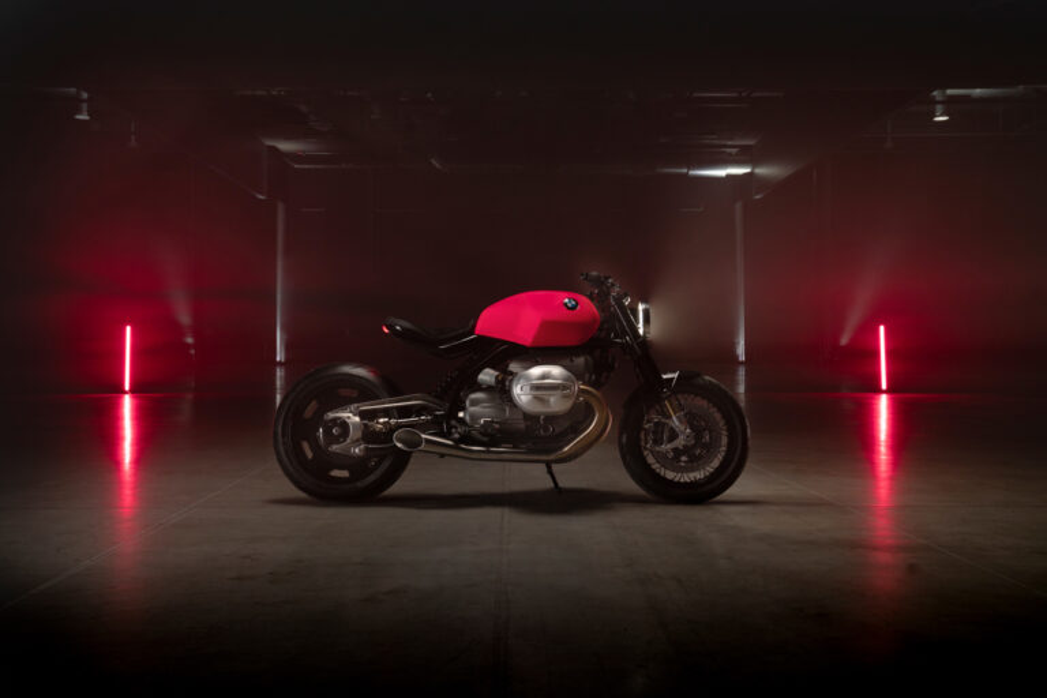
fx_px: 1047
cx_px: 524
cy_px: 349
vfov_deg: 36.9
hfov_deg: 53.1
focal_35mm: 36
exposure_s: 1/6
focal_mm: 36
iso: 320
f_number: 6.3
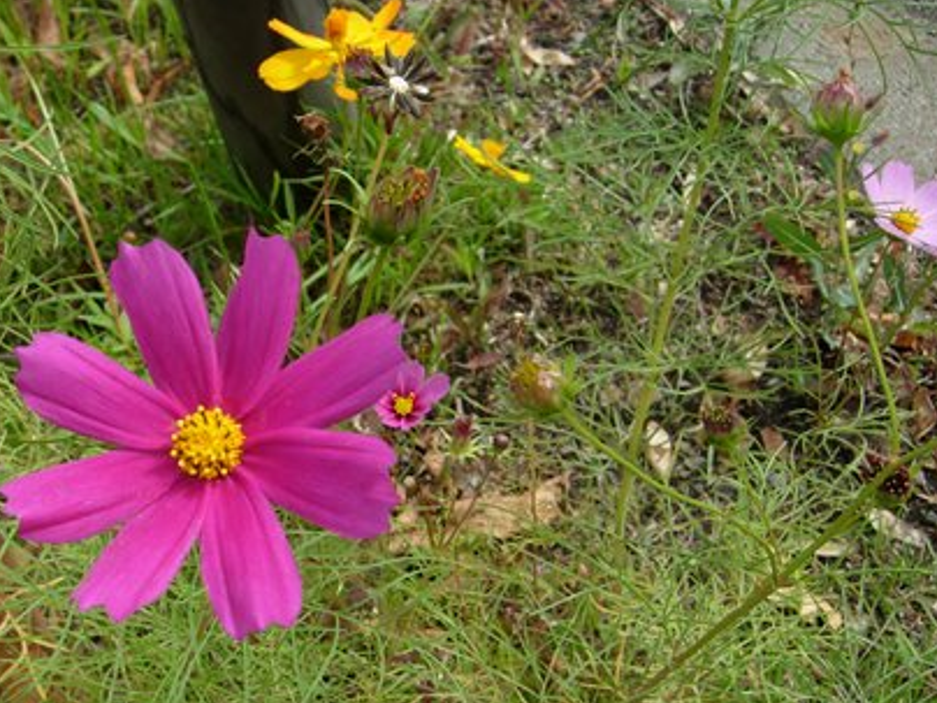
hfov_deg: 33.1
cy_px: 501
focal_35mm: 57
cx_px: 227
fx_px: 1543
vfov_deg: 25.4
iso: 50
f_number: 4.8
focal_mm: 7.5
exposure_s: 1/186
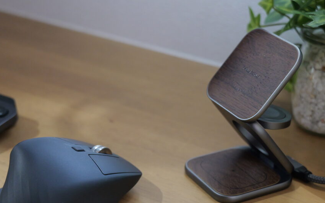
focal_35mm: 92
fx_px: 815
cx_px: 168
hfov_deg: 22.6
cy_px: 113
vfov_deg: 14.2
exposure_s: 1/30
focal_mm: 64
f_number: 5.3
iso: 6400
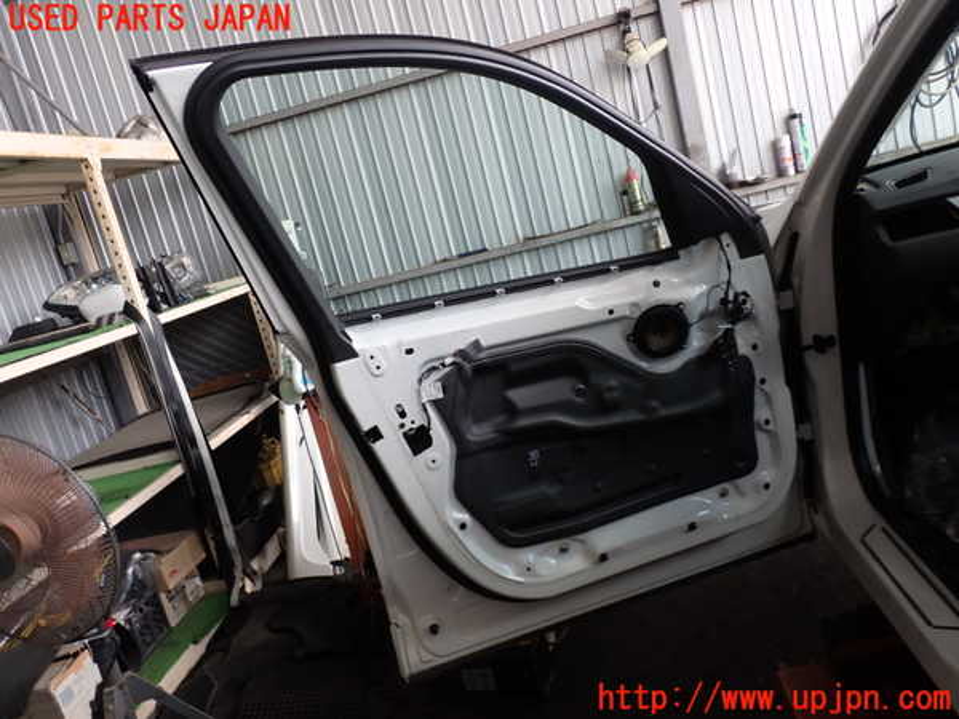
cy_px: 360
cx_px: 480
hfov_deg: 60.0
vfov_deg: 46.8
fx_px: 831
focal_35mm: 30
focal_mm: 5.4
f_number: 3.2
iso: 100
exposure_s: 1/60
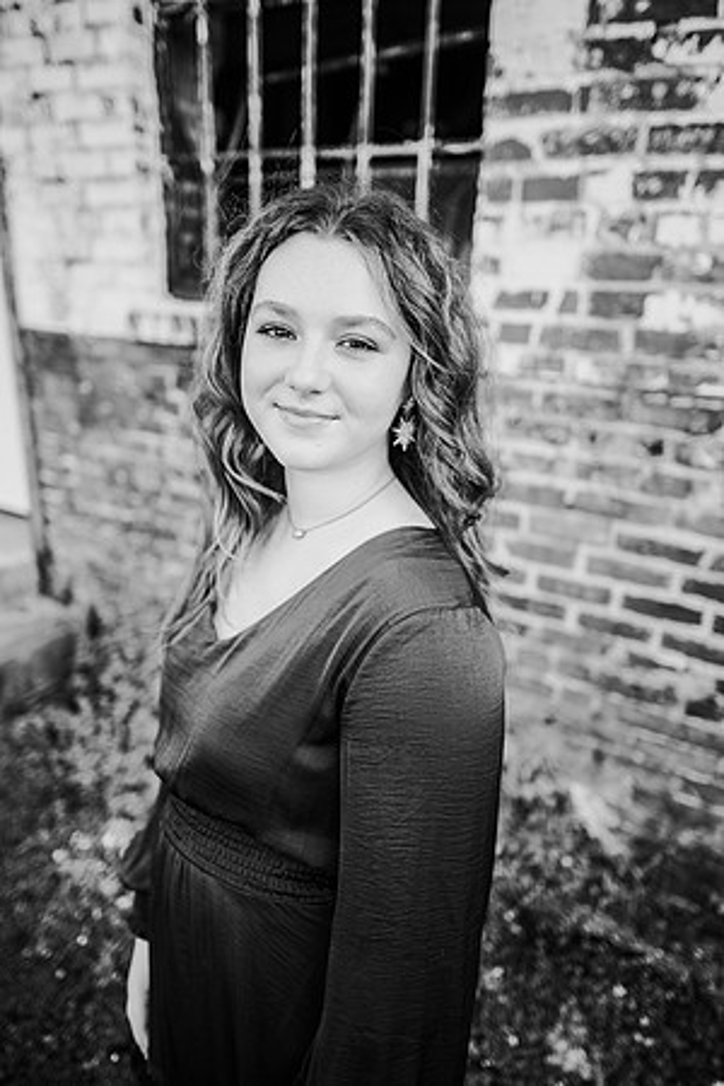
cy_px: 543
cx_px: 362
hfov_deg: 53.1
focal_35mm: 24
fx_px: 724
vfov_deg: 73.7
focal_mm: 24
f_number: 2
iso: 100
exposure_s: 1/400
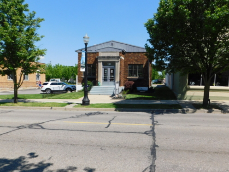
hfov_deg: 65.2
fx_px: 179
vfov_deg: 51.3
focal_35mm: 27
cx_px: 125
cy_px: 95
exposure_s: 1/400
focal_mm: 4
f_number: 6
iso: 125
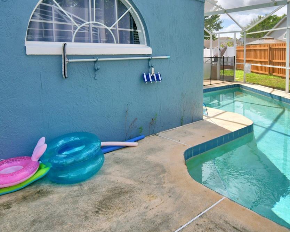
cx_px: 172
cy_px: 68
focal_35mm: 27
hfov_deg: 63.6
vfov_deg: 51.6
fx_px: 232
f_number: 4.5
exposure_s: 1/640
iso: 100
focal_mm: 10
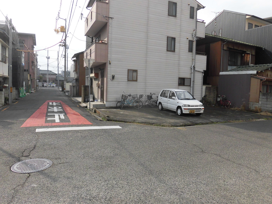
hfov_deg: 69.4
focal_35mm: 25
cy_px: 102
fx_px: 196
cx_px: 138
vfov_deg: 54.9
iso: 100
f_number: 7.8
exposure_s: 1/200
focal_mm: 4.3
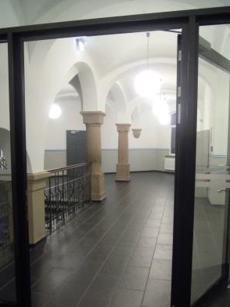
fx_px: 283
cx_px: 117
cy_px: 175
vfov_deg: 56.6
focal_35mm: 32
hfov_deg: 44.2
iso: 360
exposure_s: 1/30
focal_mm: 5
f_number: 2.7
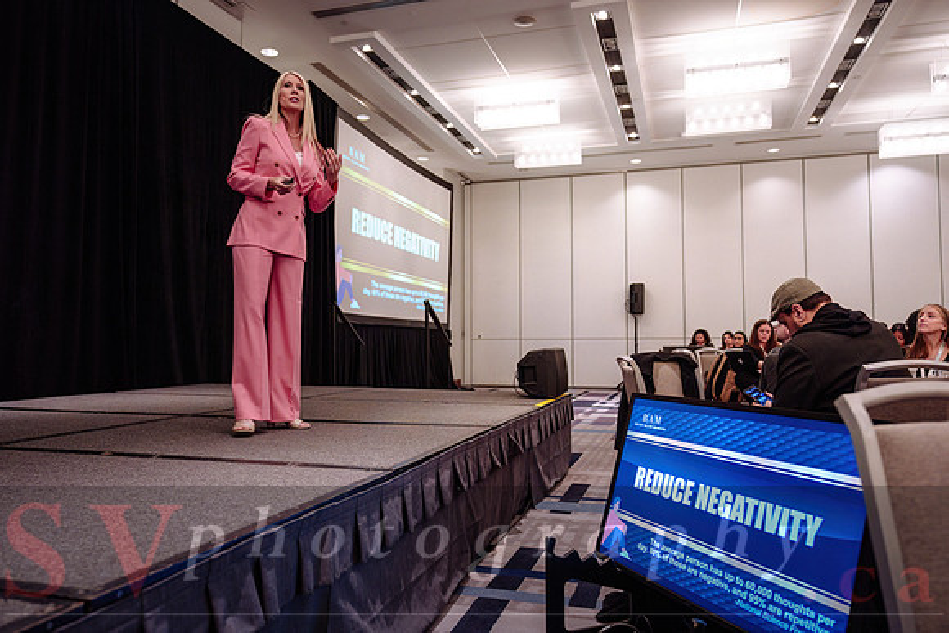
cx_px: 474
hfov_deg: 69.4
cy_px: 316
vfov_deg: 49.6
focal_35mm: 26
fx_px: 686
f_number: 2.8
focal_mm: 26
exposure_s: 1/100
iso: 1600
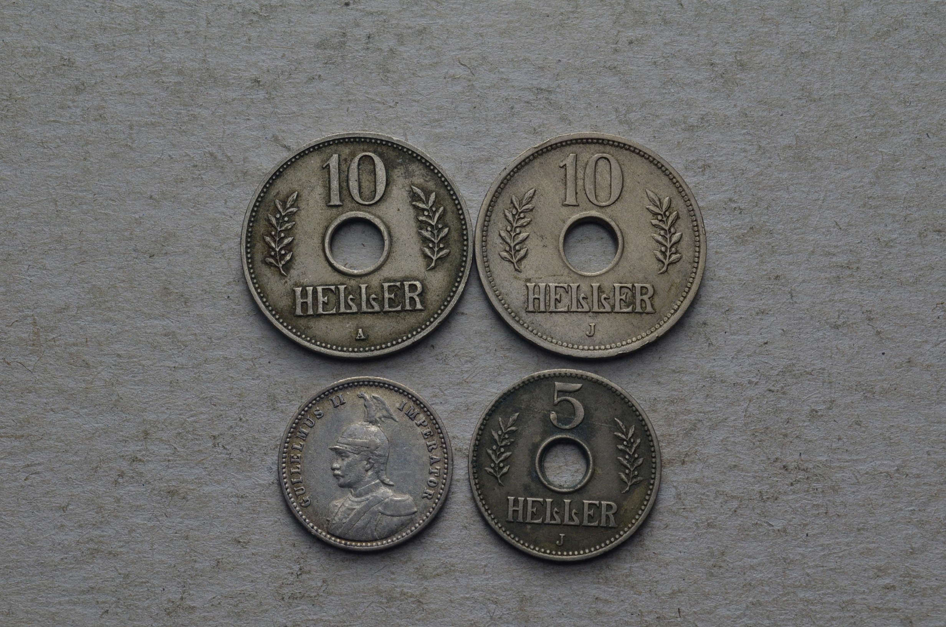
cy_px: 314
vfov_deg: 20.5
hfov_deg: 30.6
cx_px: 473
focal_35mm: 66
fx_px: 1731
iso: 400
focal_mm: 44
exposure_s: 1/250
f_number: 14
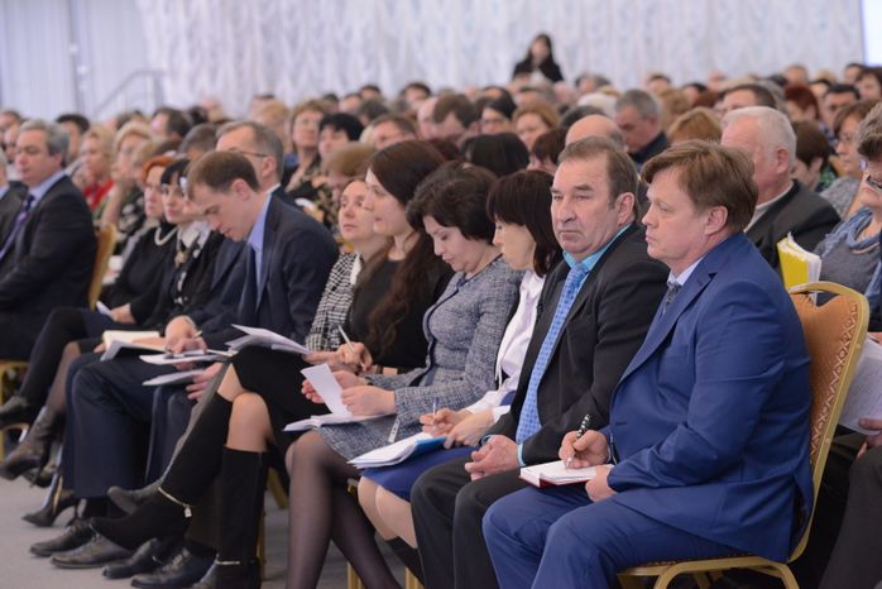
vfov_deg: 12.2
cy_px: 294
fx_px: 2745
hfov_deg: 18.3
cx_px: 441
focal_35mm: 112
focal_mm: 112
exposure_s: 1/320
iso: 3200
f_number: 5.6
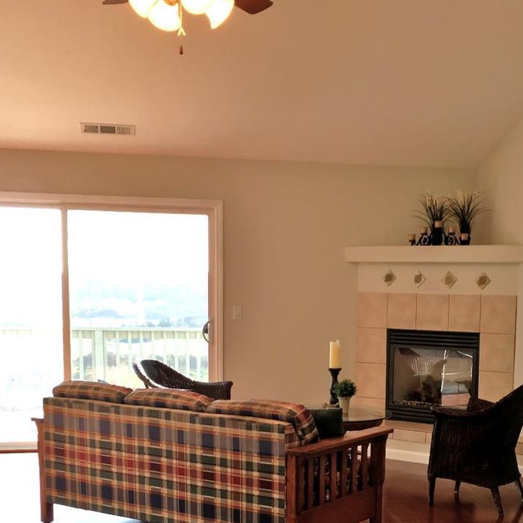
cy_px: 411
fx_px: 940
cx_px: 351
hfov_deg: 30.8
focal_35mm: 55
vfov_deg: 30.4
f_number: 2.2
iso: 40
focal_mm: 4.15
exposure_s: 1/120
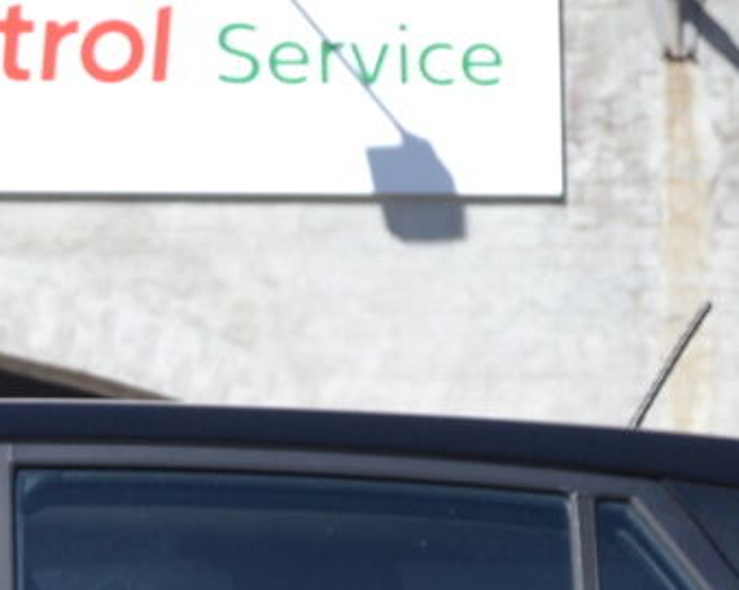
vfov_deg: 7.7
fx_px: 4197
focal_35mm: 192
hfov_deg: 9.7
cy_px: 1152
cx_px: -464
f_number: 8
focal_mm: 24
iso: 100
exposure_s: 1/250
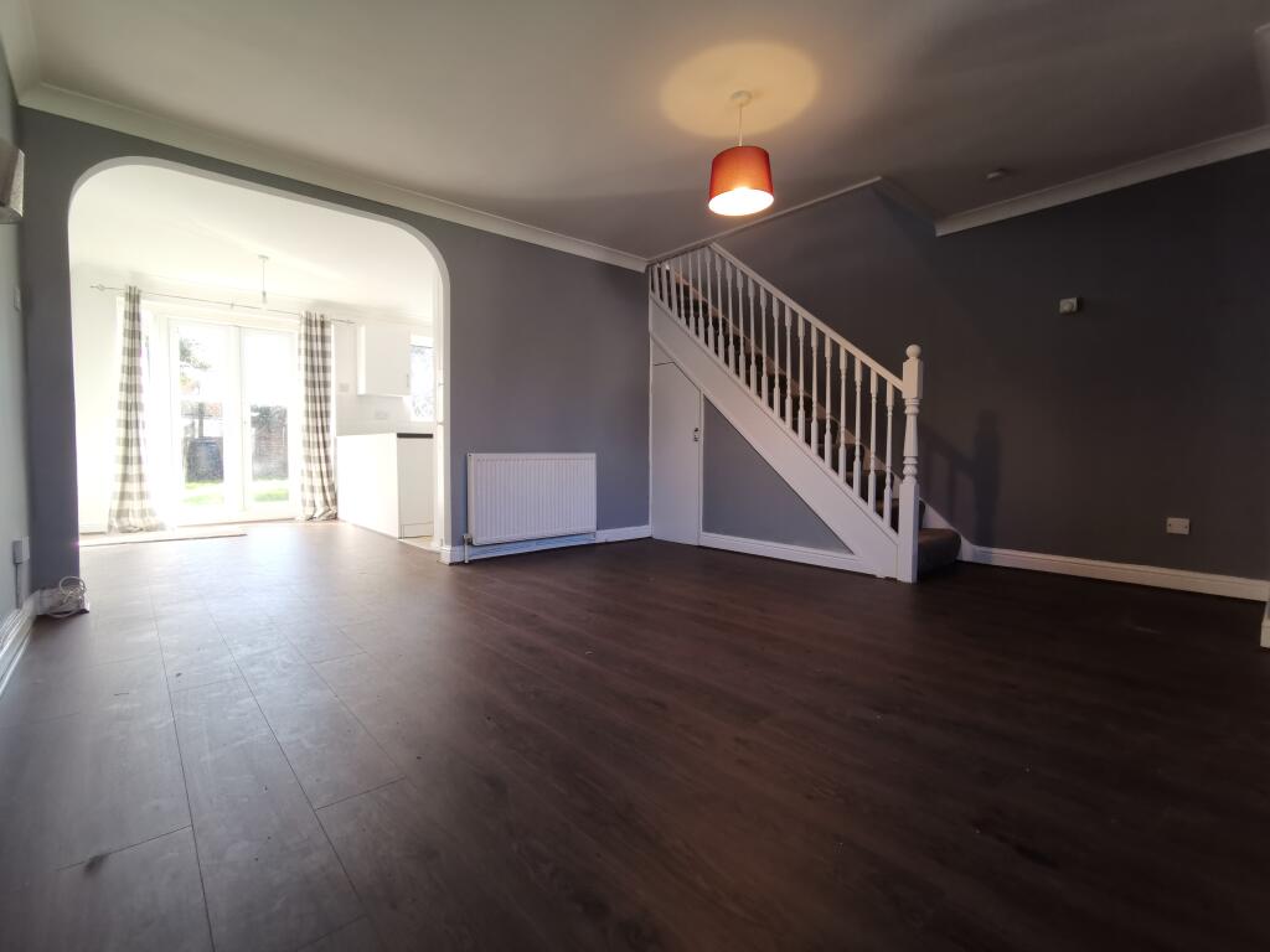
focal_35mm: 16
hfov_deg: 94.5
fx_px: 587
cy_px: 476
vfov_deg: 78.1
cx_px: 635
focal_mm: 2.35
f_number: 2.2
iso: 125
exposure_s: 1/100
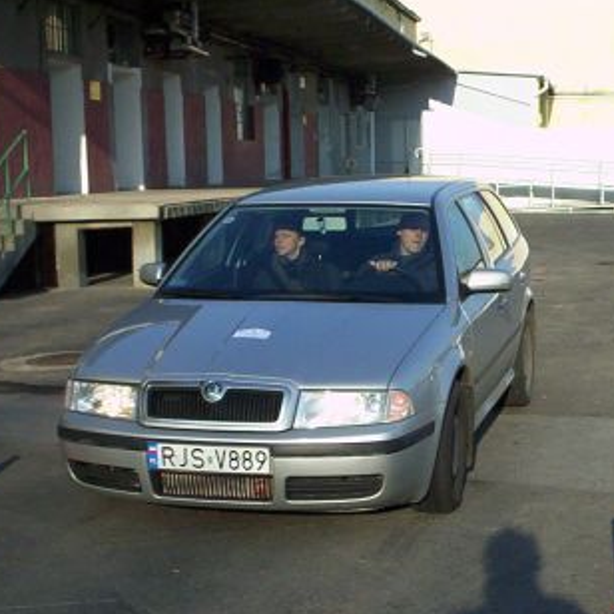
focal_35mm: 70
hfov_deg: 24.5
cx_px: 419
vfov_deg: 24.6
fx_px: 1405
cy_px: 402
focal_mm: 4.99
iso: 100
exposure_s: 1/555
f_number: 4.5
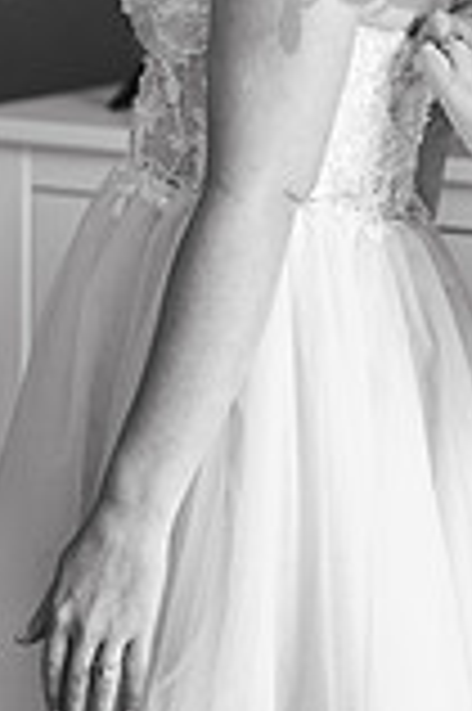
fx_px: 2799
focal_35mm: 142
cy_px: -45
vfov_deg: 14.2
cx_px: 344
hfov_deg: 9.6
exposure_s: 1/125
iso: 1000
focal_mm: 50
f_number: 2.2
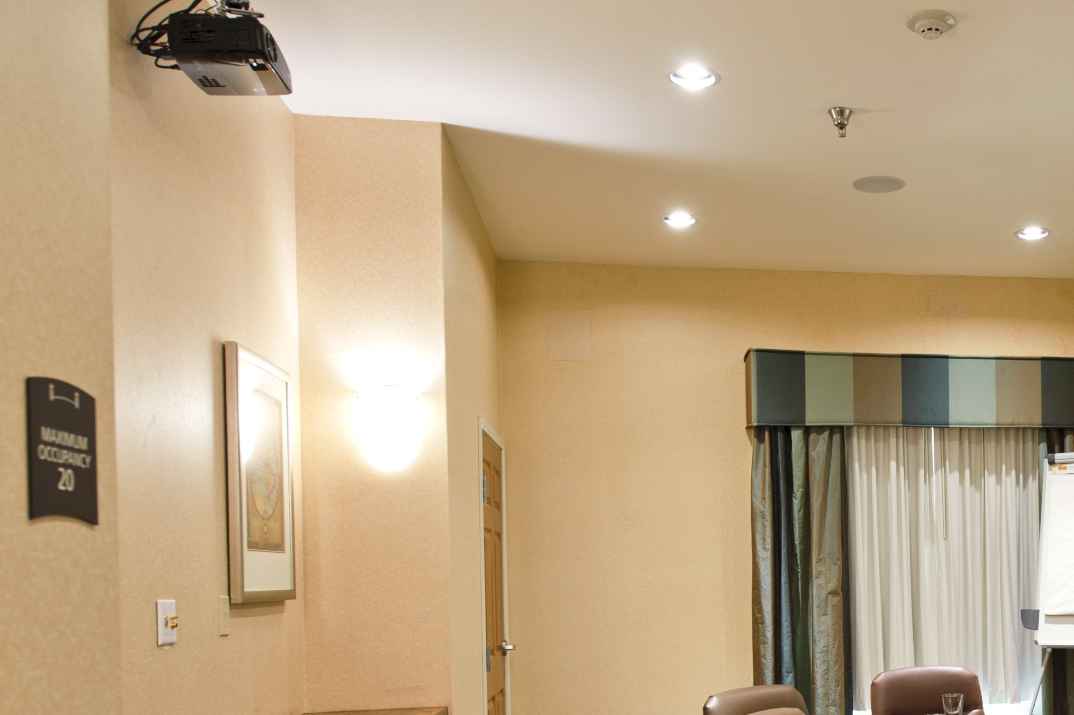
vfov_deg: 31.0
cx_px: 929
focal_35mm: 42
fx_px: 1252
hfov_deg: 43.2
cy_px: 576
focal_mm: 24
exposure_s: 1/6
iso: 200
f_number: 5.6
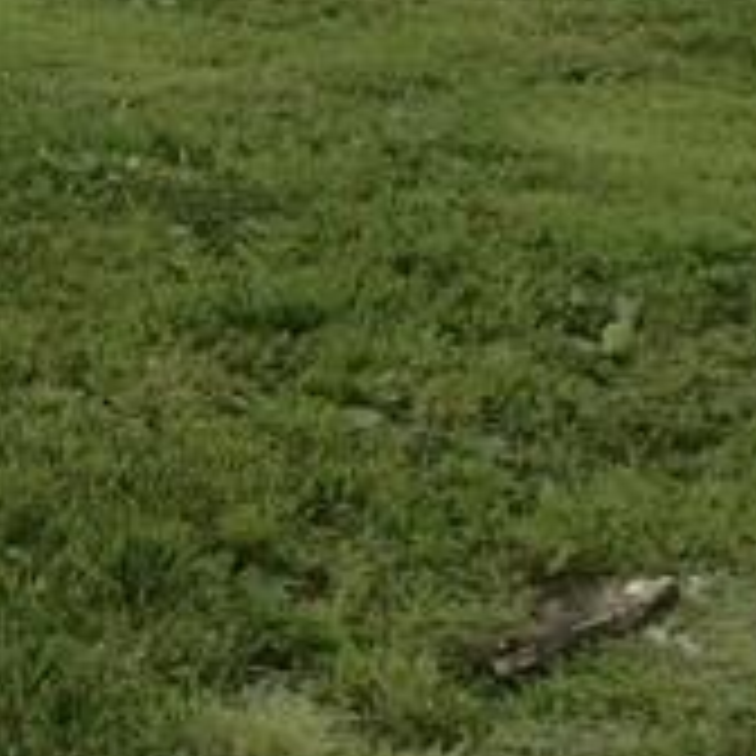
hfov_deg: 10.2
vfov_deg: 10.6
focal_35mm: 162
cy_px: -180
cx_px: -616
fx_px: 4003
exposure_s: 1/1250
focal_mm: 5.4
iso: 125
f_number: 3.5
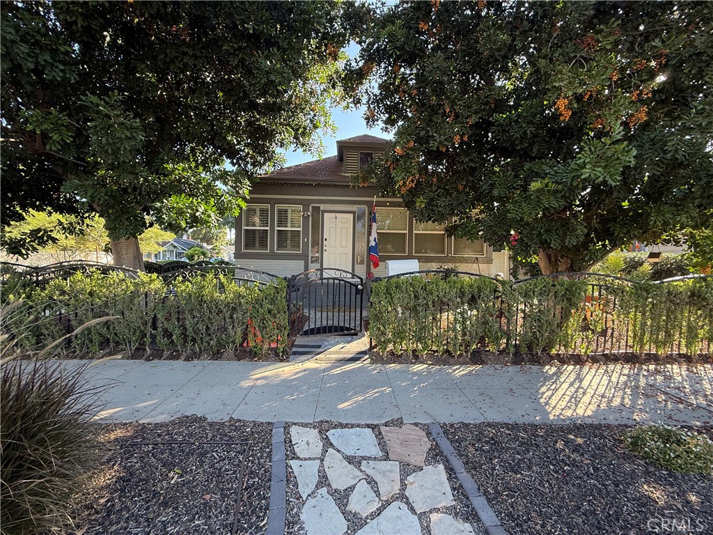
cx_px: 356
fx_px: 288
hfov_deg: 102.1
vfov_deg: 85.7
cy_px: 268
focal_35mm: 14
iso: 64
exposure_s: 1/164
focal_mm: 2.22
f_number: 2.2
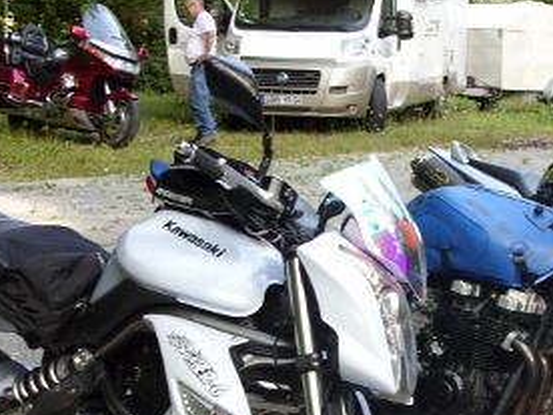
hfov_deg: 15.1
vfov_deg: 11.3
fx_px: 2077
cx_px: 459
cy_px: 377
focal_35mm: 130
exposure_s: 1/74
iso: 50
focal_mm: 9.3
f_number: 3.1
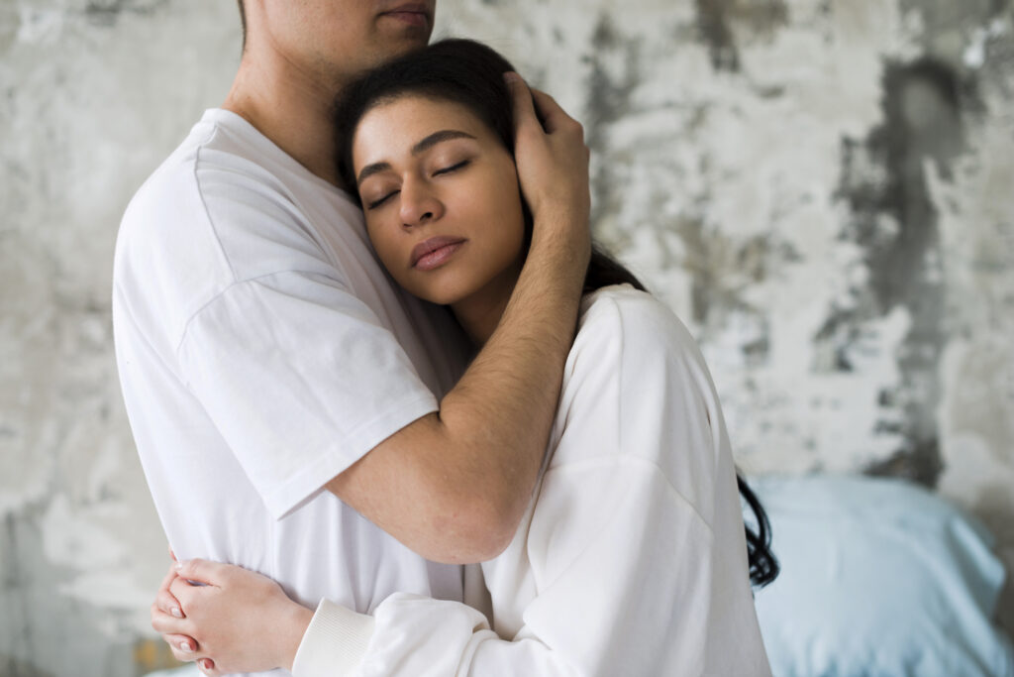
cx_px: 507
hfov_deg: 39.6
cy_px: 338
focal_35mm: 50
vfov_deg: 27.0
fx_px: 1408
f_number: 2.8
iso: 400
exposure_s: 1/320
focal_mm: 50
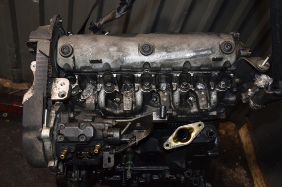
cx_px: 141
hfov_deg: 53.2
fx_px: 282
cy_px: 94
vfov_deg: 36.8
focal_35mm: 36
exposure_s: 1/60
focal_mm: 24
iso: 800
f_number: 5
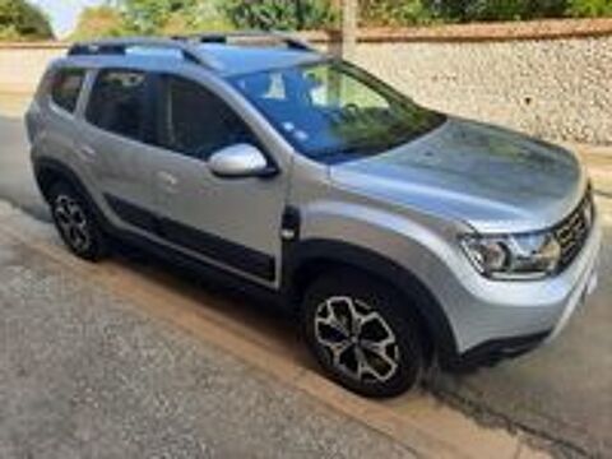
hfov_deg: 69.4
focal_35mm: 25
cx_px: 306
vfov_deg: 54.9
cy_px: 230
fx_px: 442
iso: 32
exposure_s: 1/186
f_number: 2
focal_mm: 4.6
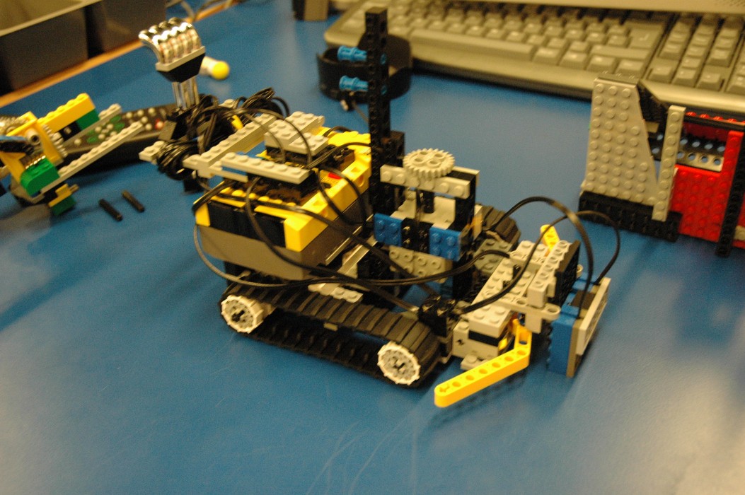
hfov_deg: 45.0
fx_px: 899
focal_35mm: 44
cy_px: 248
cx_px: 372
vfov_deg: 30.8
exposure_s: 1/30
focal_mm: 29
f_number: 4
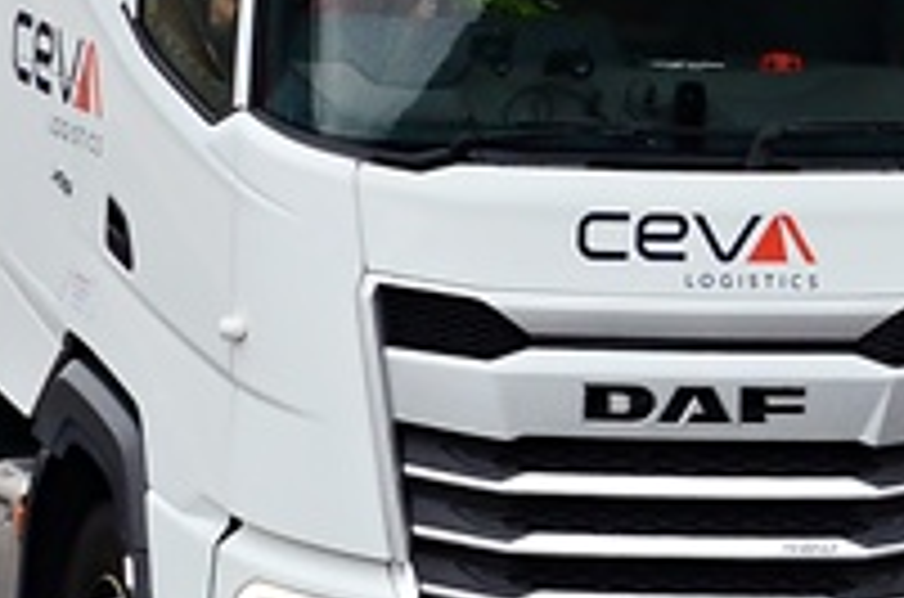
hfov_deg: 2.0
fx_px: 25478
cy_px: -27
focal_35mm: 1017
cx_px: -58
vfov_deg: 1.3
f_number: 9
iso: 1000
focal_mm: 170
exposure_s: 1/500
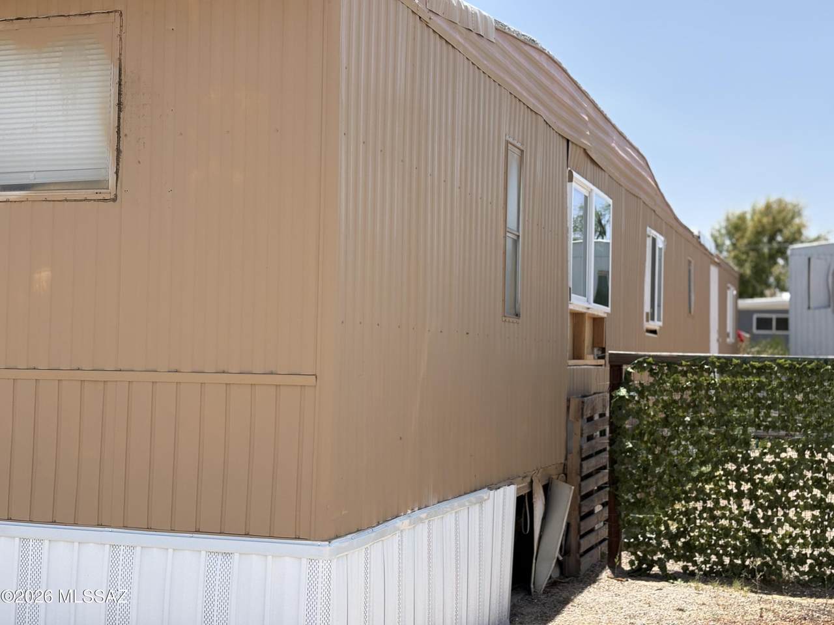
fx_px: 1253
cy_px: 312
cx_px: 417
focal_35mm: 52
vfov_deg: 28.0
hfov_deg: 36.8
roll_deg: -1.0
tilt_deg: +2.7
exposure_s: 1/2747
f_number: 1.6
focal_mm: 5.96
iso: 50
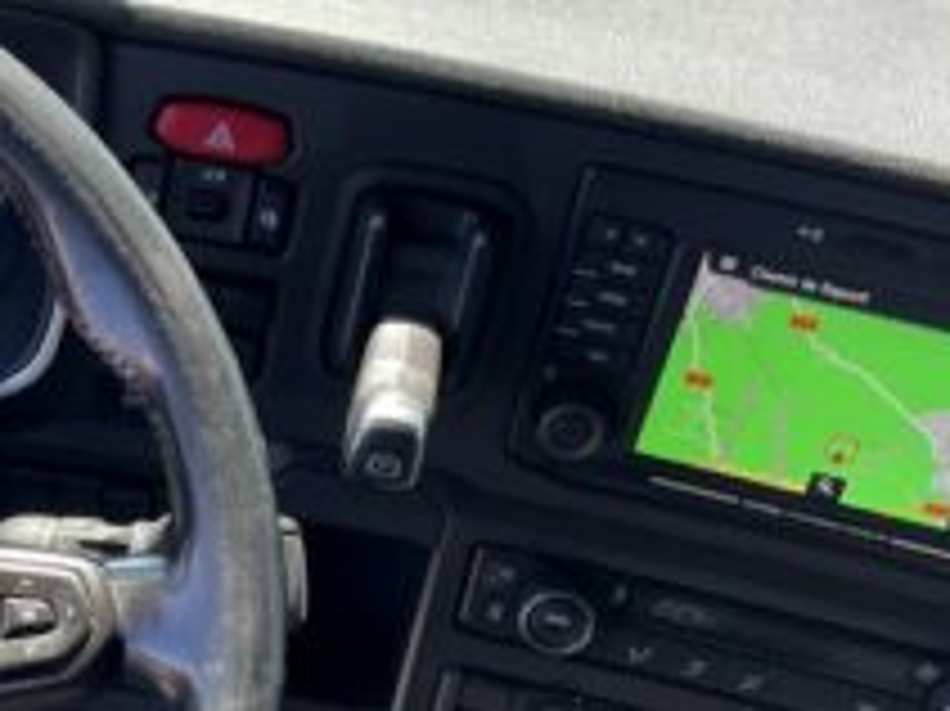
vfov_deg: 19.5
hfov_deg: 25.3
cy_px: 652
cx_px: 50
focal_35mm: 74
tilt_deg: -63.9
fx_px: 2030
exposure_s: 1/251
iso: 32
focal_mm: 4.2
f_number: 1.6
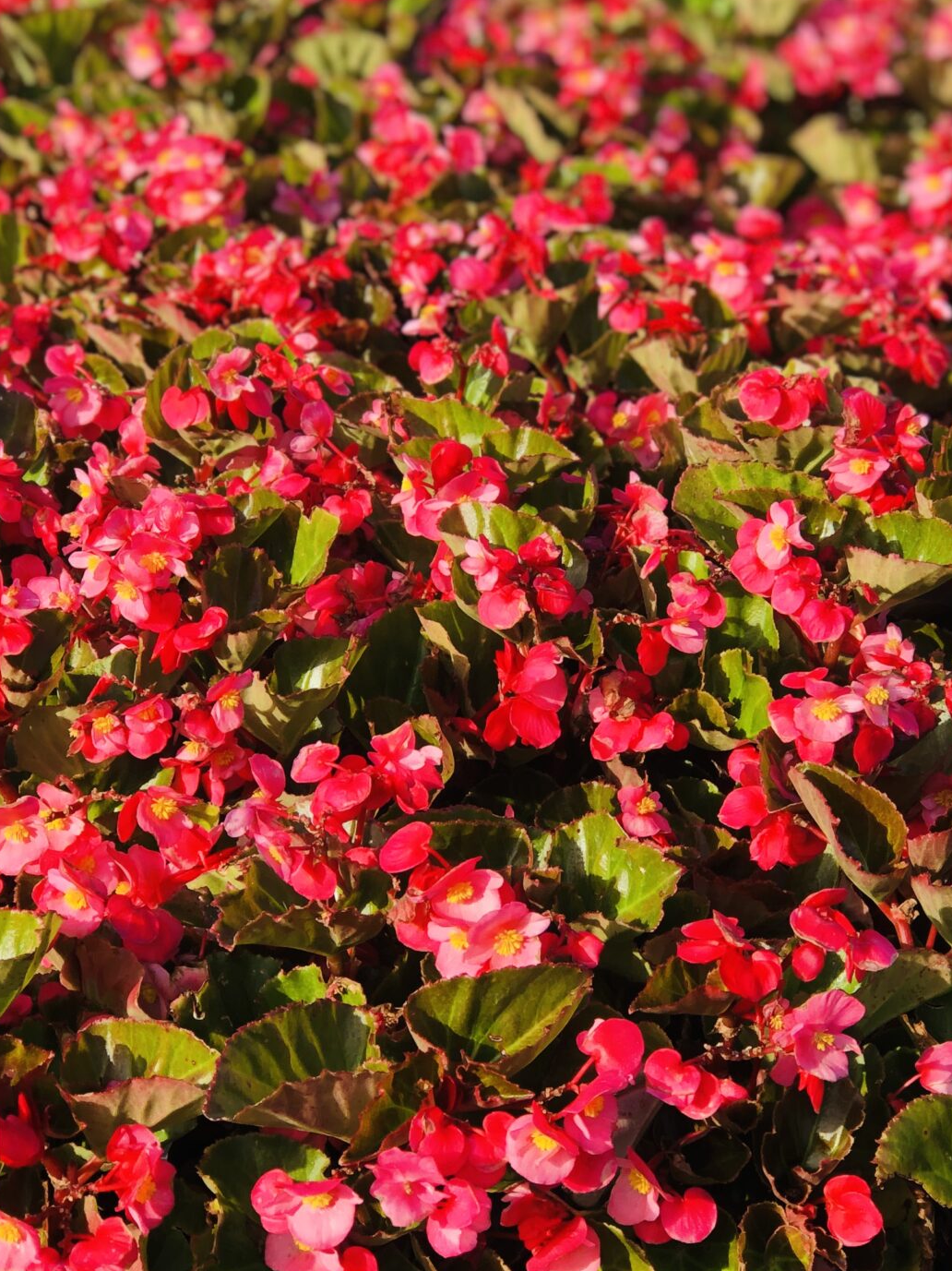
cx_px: 565
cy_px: 643
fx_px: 3889
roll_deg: -1.3
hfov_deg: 14.0
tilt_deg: -20.8
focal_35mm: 106
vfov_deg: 18.6
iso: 20
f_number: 2.8
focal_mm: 6.6
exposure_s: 1/141
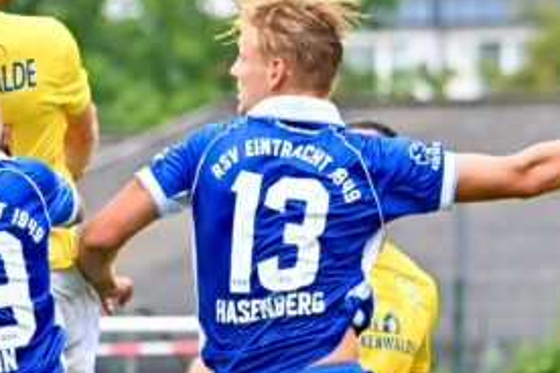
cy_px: 427
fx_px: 11557
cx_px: -61
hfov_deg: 2.8
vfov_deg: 1.8
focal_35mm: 743
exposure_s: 1/1600
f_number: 5.3
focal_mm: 200
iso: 1000
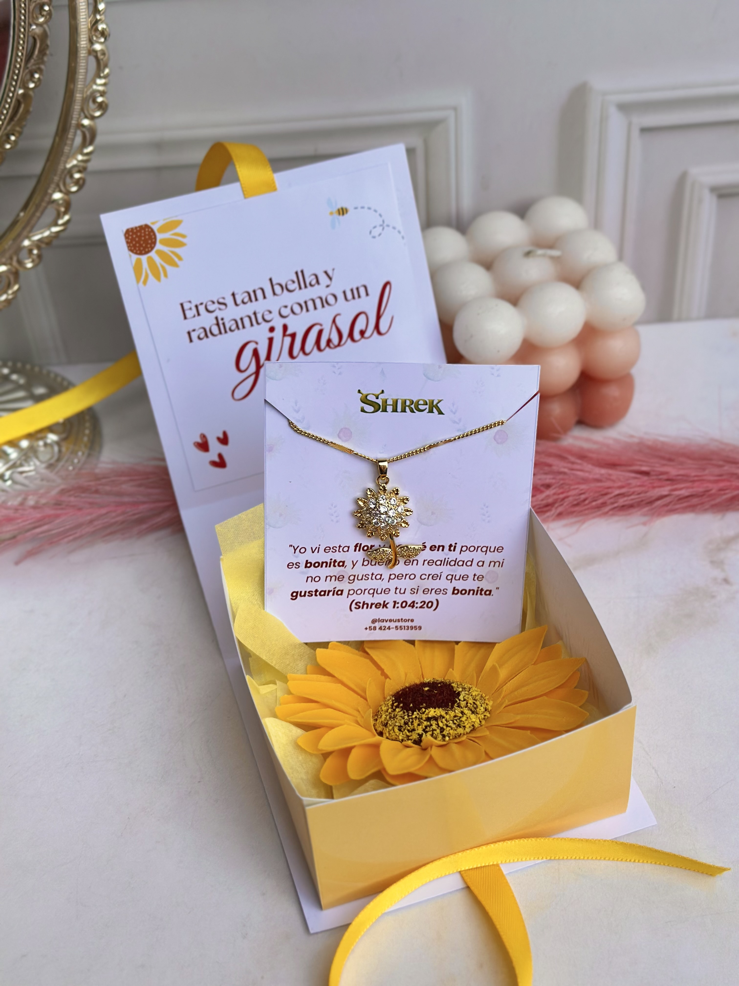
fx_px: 1366
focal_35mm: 48
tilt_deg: -45.9
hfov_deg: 30.3
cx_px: 370
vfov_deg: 39.7
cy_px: 493
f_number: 1.78
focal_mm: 6.86
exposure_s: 1/1667
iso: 80
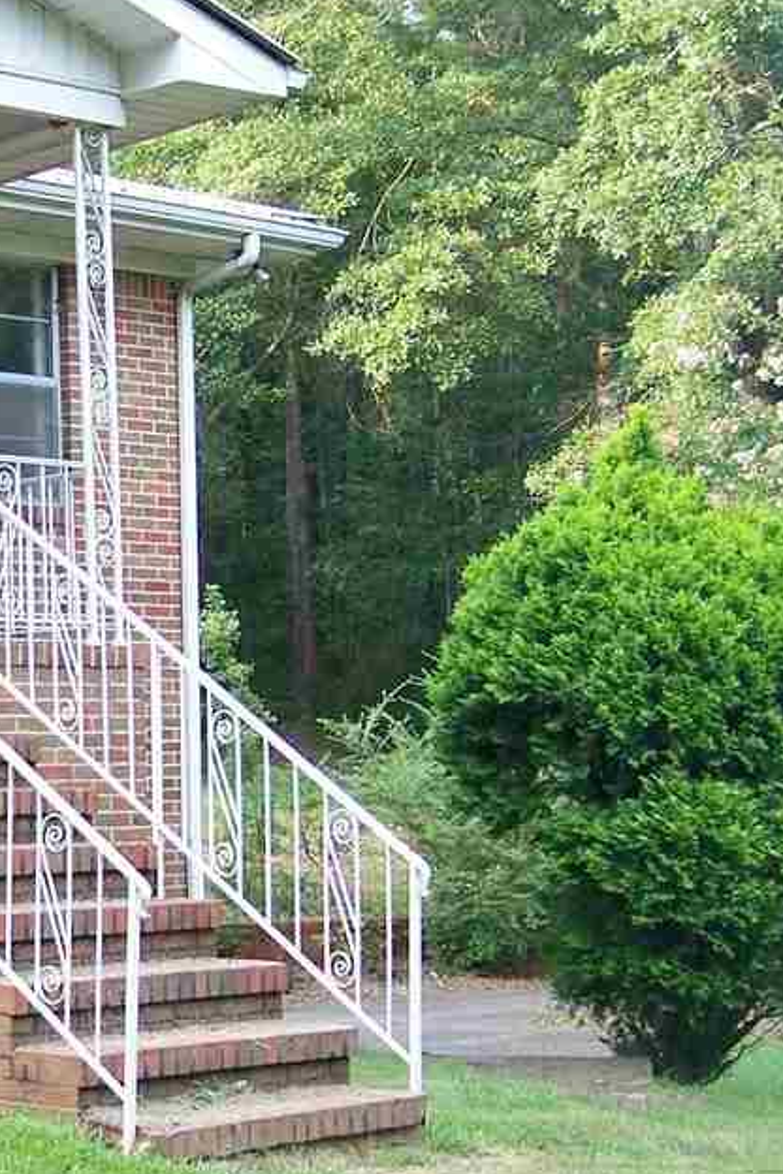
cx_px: -108
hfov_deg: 16.3
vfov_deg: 25.1
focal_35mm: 81
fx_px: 2642
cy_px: 583
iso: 80
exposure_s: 1/80
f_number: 2.8
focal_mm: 6.3
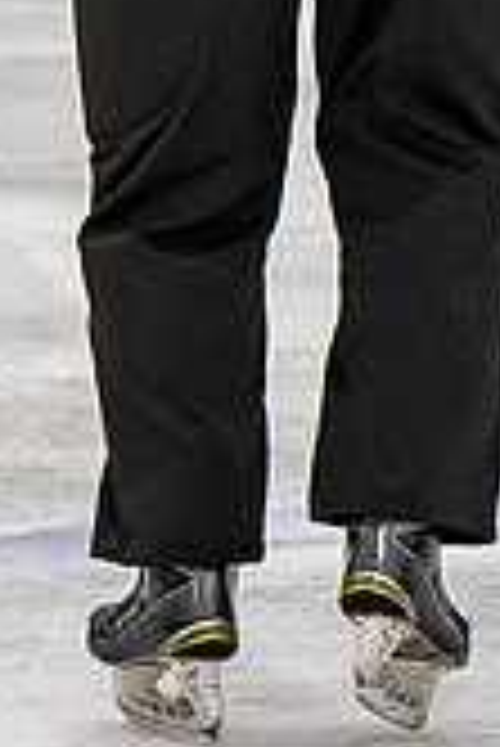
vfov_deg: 1.9
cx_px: 217
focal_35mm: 1056
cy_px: -568
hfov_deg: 1.3
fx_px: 21953
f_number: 3.2
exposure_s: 1/800
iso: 2000
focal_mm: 110
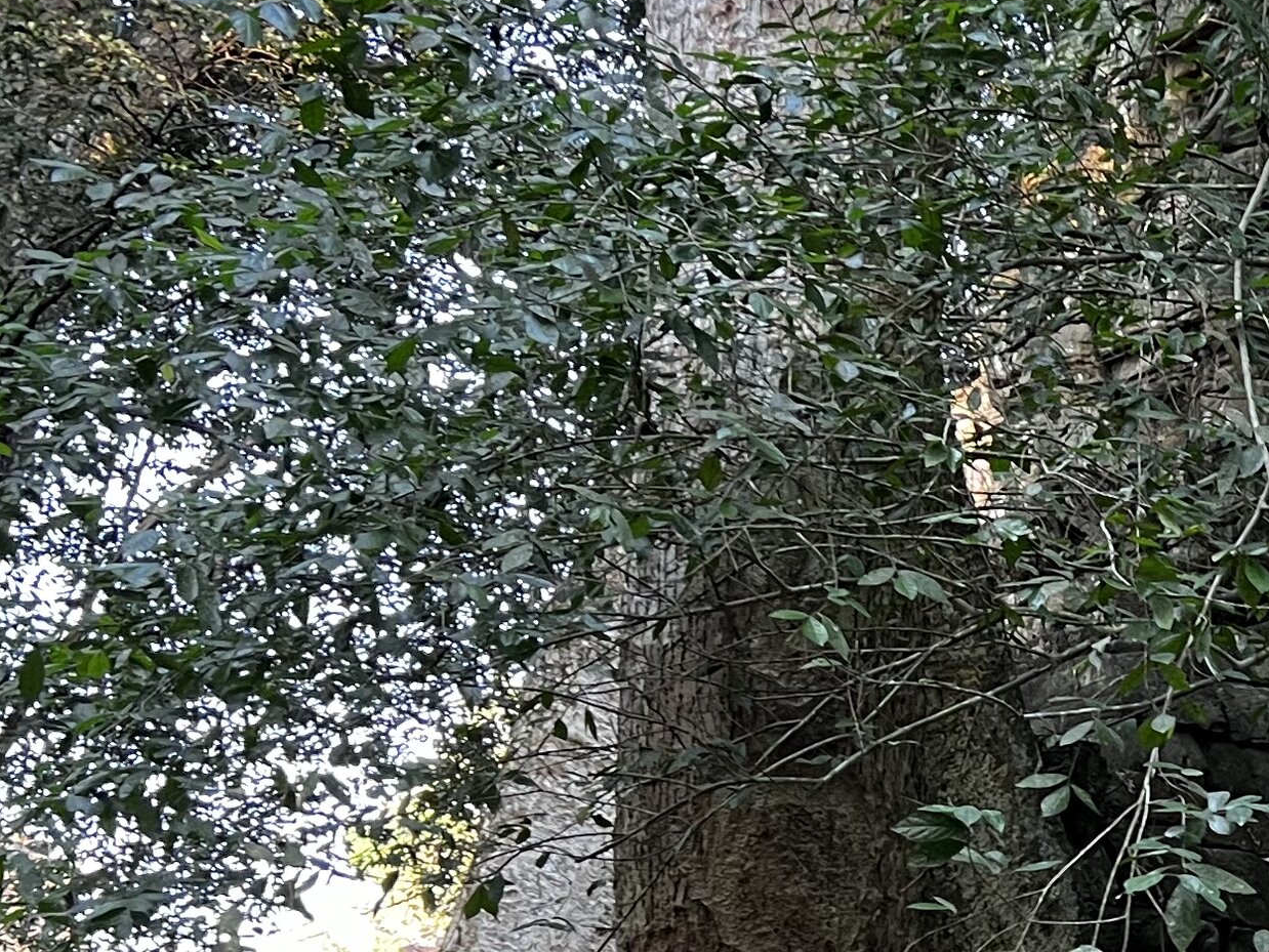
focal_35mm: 84
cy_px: 1013
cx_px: 1672
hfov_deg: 21.0
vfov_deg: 17.1
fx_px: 3080
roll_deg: +1.0
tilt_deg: +8.5
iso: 125
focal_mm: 5.7
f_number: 1.5
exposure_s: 1/89
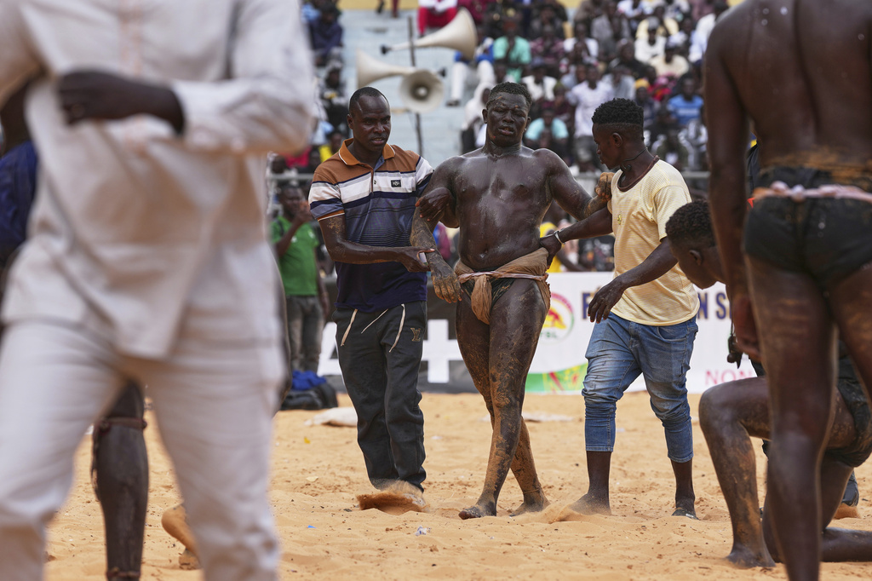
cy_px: 290
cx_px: 436
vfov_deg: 7.1
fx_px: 4649
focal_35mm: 192
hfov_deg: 10.7
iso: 100
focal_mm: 128
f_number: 3.5
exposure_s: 1/800
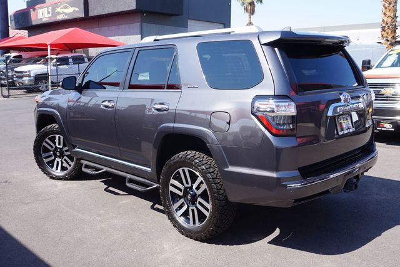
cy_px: 134
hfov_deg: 55.1
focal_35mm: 34
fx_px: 383
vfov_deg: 38.3
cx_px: 200
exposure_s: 1/80
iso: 100
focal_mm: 23
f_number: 9
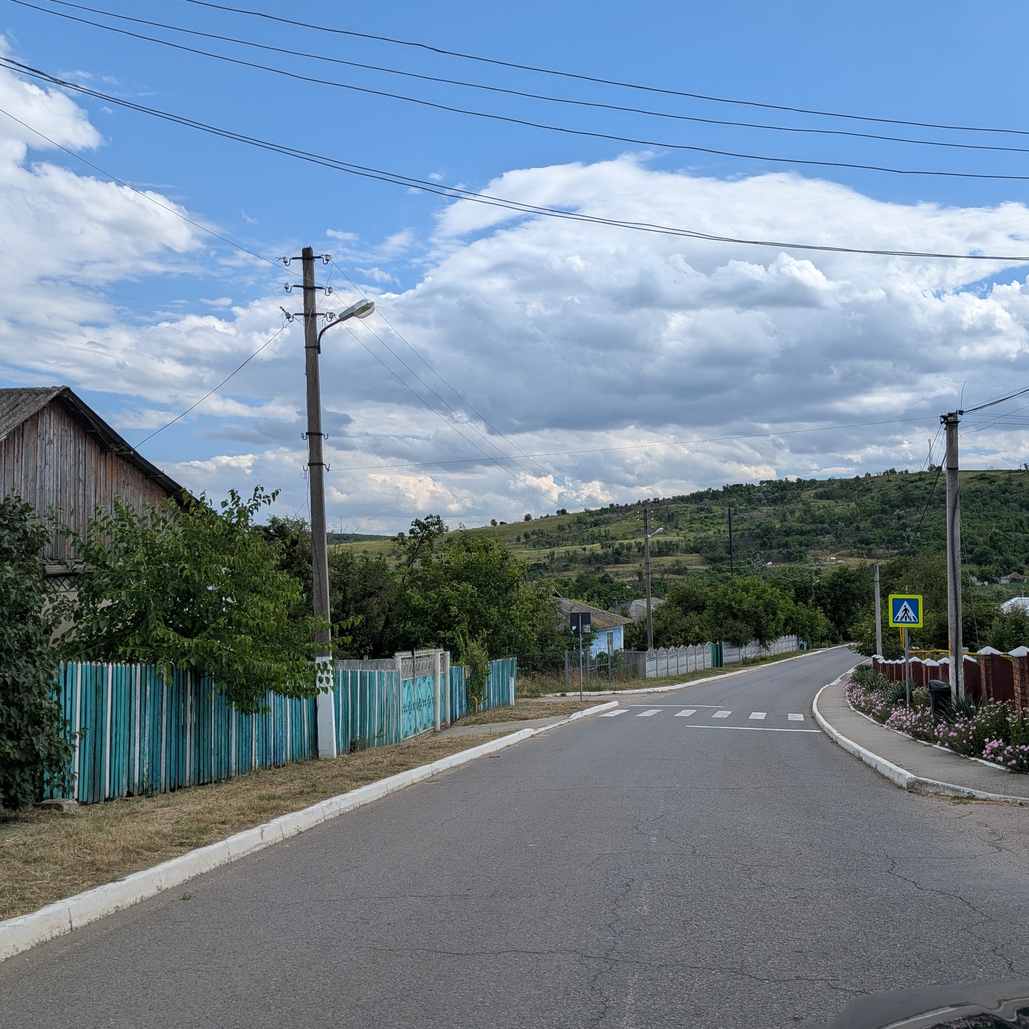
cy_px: 509
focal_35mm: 29
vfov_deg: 55.6
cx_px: 646
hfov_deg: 55.0
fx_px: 975
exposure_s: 1/2421
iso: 29
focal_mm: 4.53
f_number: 1.7
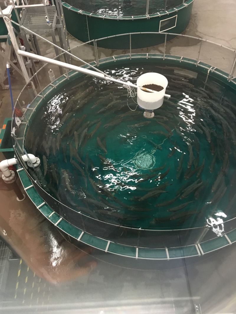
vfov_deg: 61.6
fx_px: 264
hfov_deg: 48.2
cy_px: 157
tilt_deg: -52.7
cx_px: 118
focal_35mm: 29
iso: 200
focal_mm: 4.15
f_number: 2.2
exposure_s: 1/15
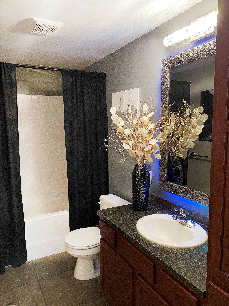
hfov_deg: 53.1
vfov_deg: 67.3
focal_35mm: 26
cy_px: 153
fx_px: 229
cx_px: 114
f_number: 1.8
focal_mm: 4.25
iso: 125
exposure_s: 1/60
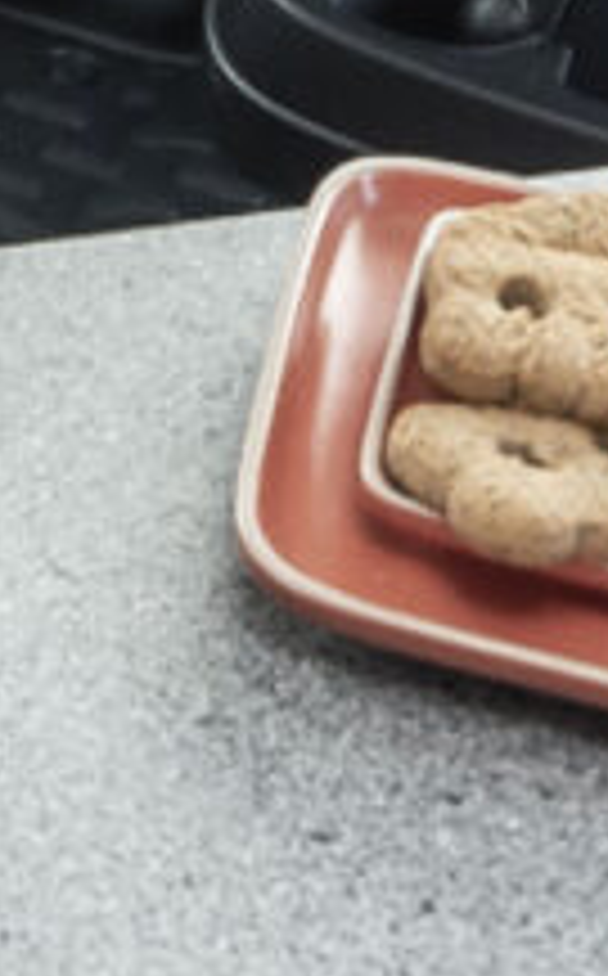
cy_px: 353
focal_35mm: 183
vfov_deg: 11.5
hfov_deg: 6.6
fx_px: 4868
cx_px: -1094
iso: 200
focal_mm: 19
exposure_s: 1/30
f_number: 6.3
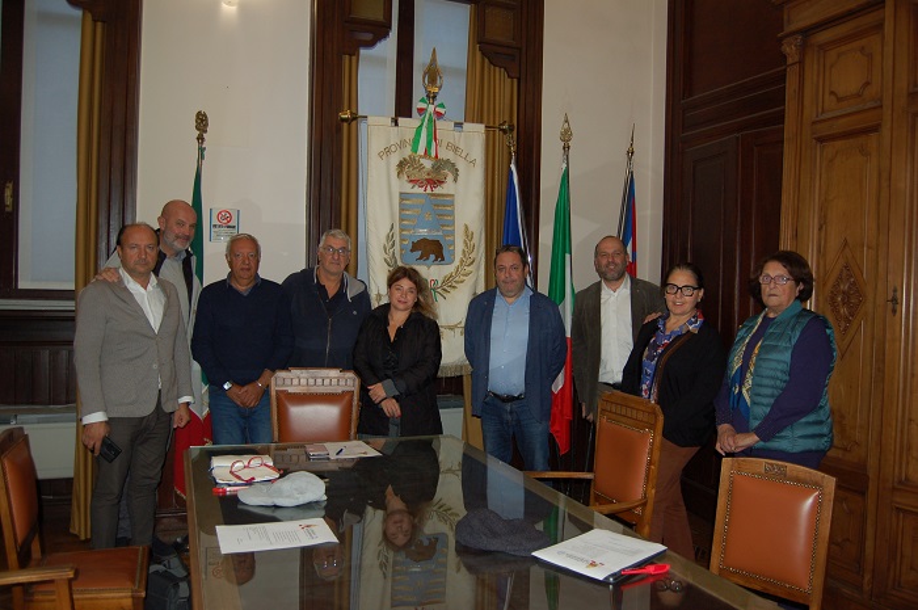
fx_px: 688
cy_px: 305
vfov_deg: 47.8
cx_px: 459
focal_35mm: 27
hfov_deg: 67.4
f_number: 3.5
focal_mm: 18
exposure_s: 1/60
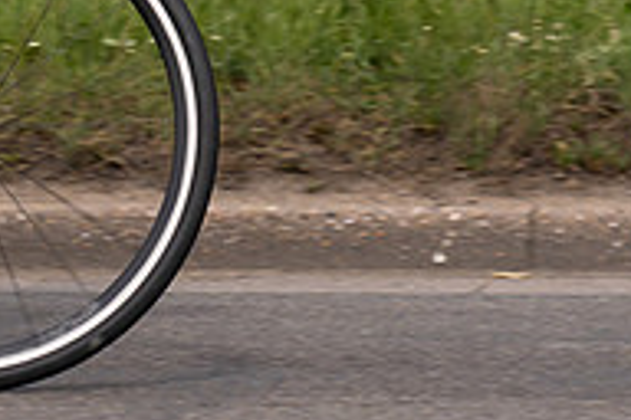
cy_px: -522
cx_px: -224
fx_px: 7414
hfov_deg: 4.8
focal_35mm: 423
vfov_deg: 3.2
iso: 125
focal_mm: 70
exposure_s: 1/1000
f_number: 4.5
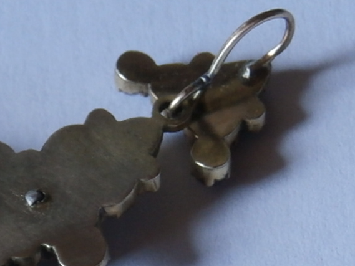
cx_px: -34
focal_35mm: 226
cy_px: 341
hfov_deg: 8.7
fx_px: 2318
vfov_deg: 6.5
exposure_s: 1/80
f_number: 4.3
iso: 200
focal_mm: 11.86
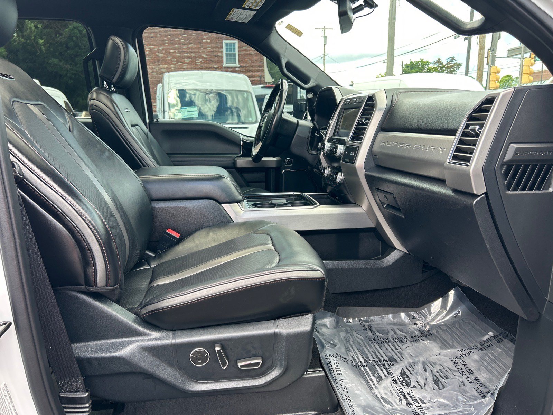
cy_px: 208
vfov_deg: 53.1
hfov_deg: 67.3
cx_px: 276
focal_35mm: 26
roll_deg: +0.2
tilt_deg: -10.7
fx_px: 415
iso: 40
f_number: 1.5
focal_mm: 5.7
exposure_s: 1/203
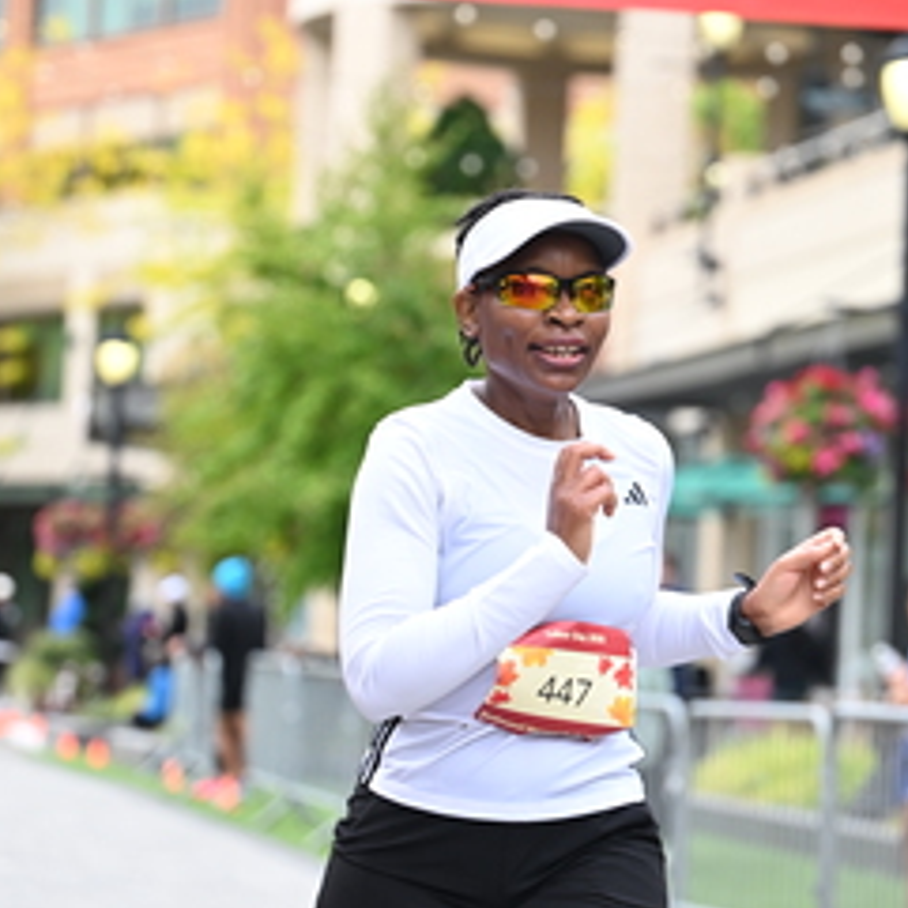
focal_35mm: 157
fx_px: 4659
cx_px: 552
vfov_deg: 11.1
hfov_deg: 11.1
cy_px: 490
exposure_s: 1/1600
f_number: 2.8
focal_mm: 81
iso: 640
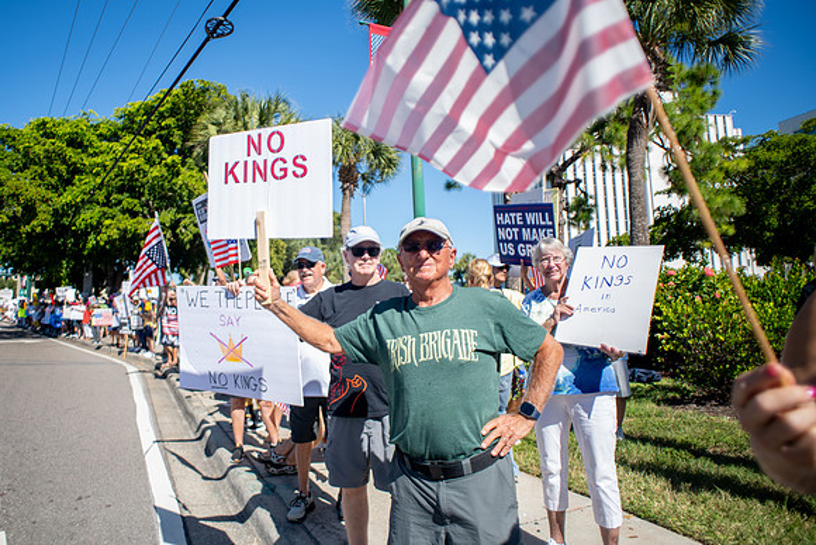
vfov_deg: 54.9
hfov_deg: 75.6
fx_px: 521
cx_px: 347
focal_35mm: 23
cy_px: 233
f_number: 5.6
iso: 64
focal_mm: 20
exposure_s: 1/640
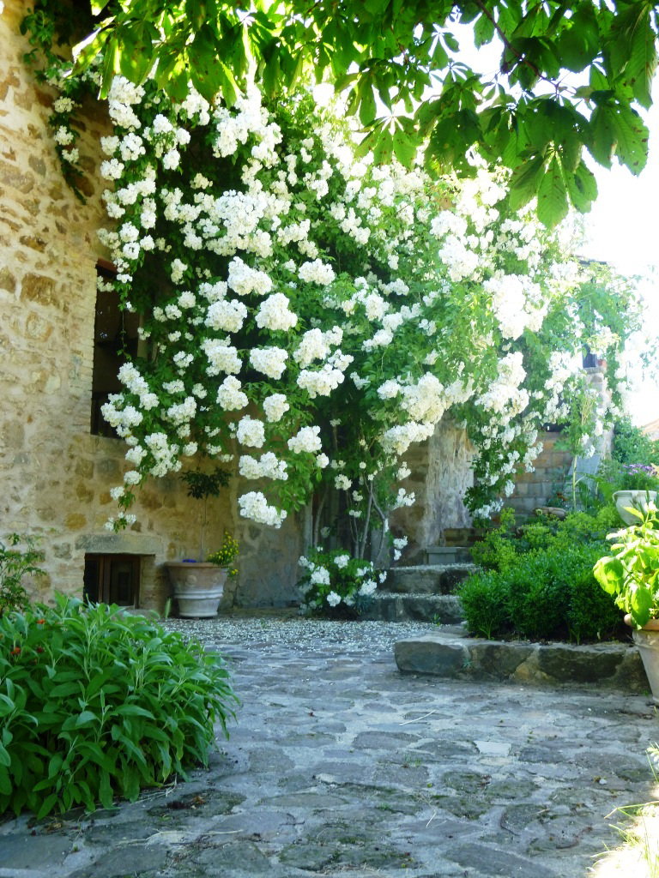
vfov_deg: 54.0
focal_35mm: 34
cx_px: 330
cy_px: 439
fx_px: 863
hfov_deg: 41.8
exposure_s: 1/40
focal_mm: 6
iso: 100
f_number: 3.5
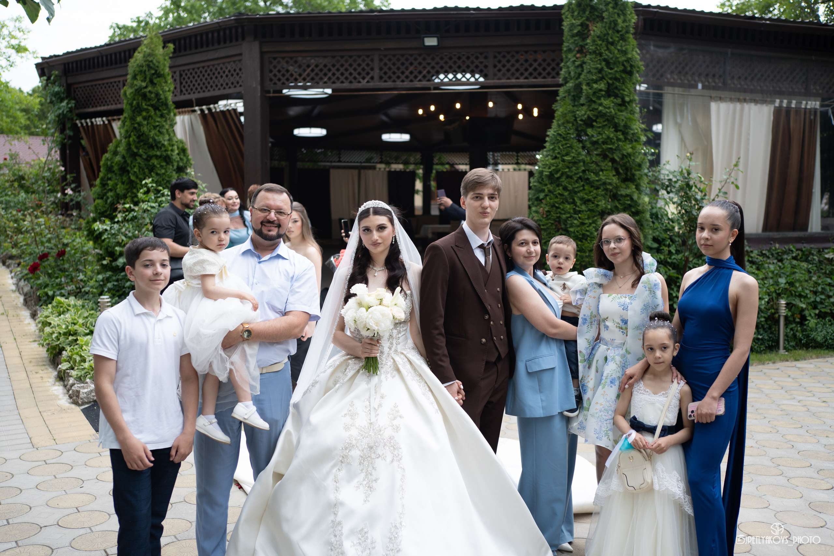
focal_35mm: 35
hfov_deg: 54.4
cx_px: 417
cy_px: 278
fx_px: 811
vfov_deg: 37.9
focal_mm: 35
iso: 320
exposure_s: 1/160
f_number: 2.5
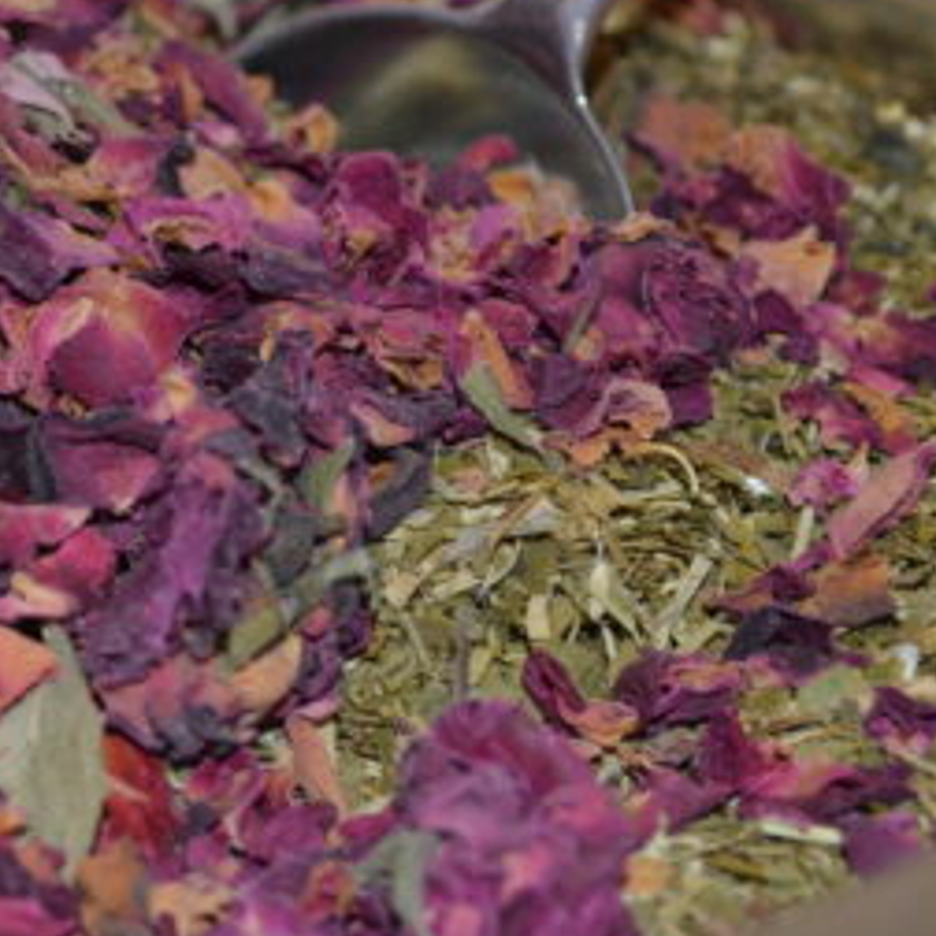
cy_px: 241
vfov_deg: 13.6
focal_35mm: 128
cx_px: 19
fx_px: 3916
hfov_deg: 13.5
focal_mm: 42
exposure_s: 1/60
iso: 2000
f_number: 5.3
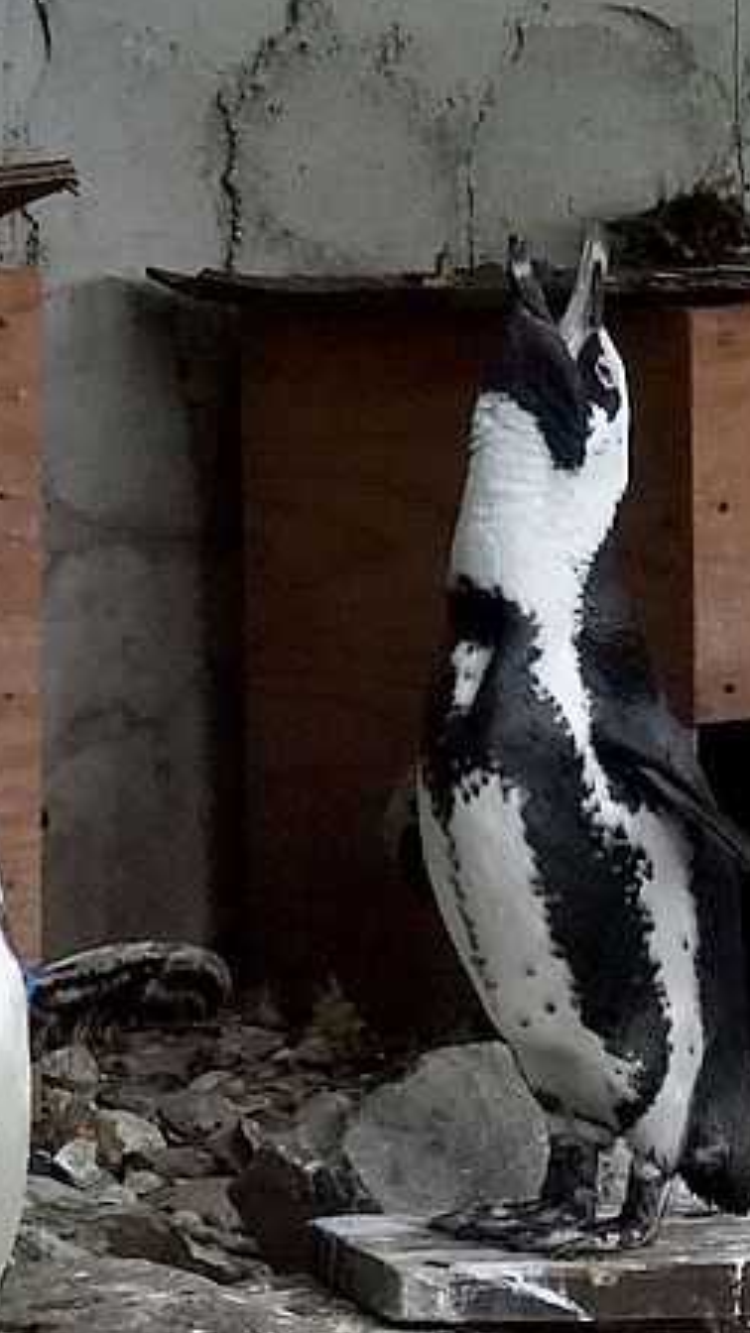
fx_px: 16511
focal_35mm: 467
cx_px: 693
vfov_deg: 4.6
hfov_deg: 2.6
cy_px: 872
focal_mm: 42.8
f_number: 4.5
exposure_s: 1/320
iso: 1600
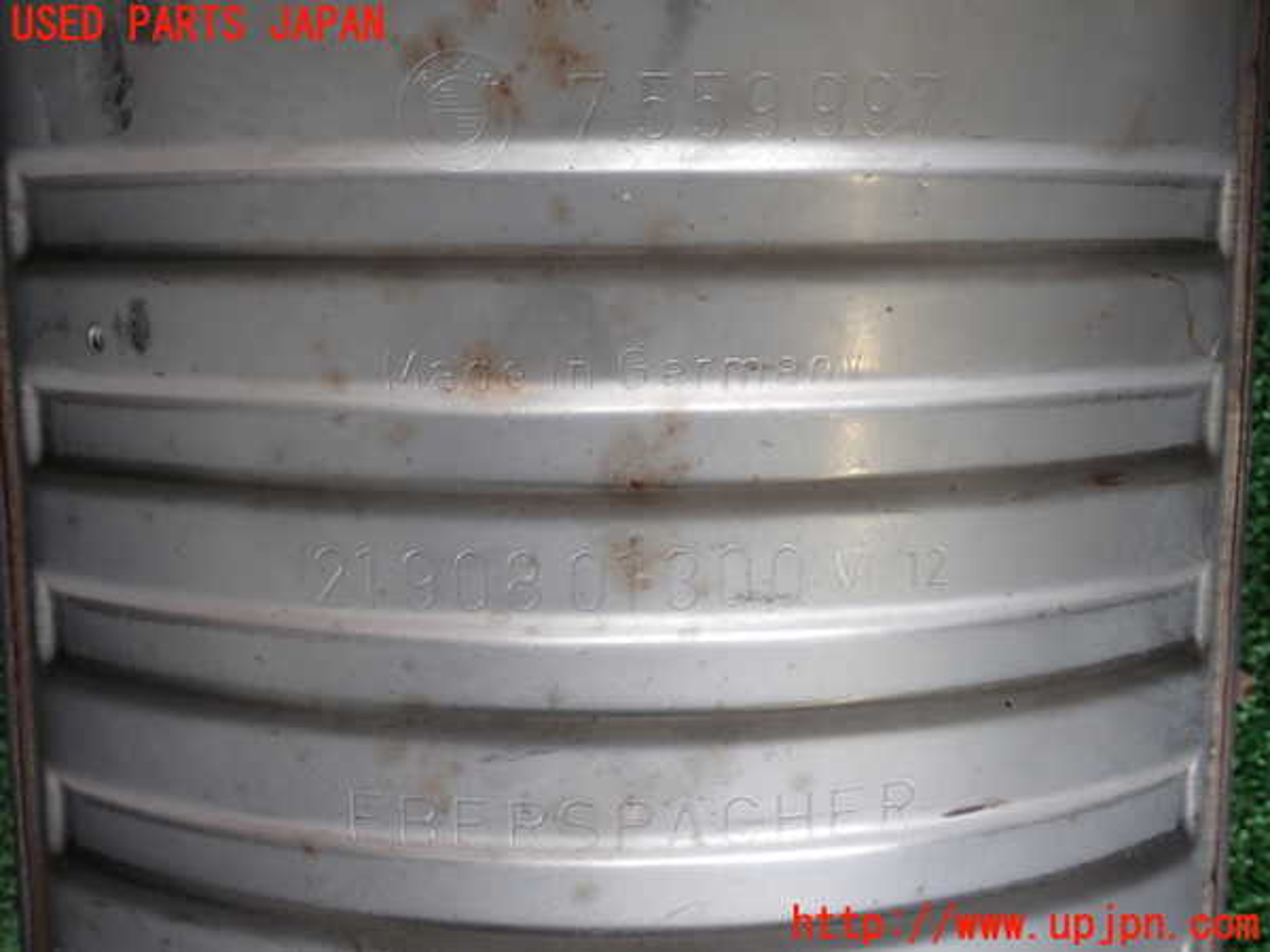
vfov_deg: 35.1
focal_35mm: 41
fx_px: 1504
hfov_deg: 45.8
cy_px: 476
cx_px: 635
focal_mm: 7.31
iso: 125
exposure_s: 1/80
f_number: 2.8
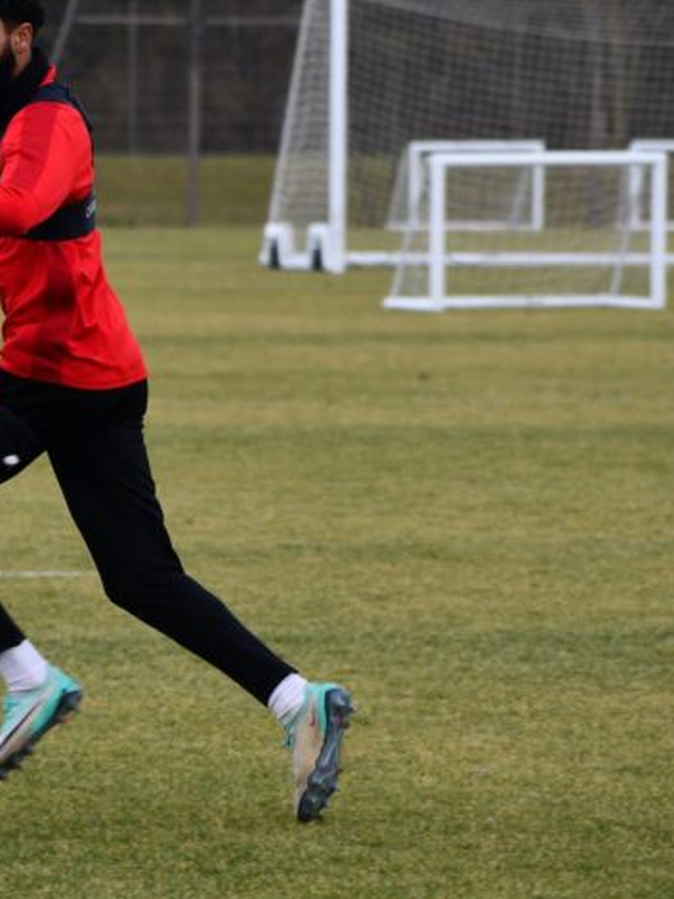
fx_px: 11402
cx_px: -74
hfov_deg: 3.4
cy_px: 398
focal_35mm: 439
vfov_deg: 4.5
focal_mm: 140
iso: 320
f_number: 5.6
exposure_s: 1/500
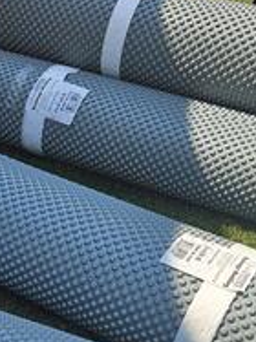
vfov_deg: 31.4
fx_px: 582
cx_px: -13
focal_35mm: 59
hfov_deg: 23.5
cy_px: 300
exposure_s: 1/1073
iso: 25
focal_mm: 5.4
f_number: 1.8
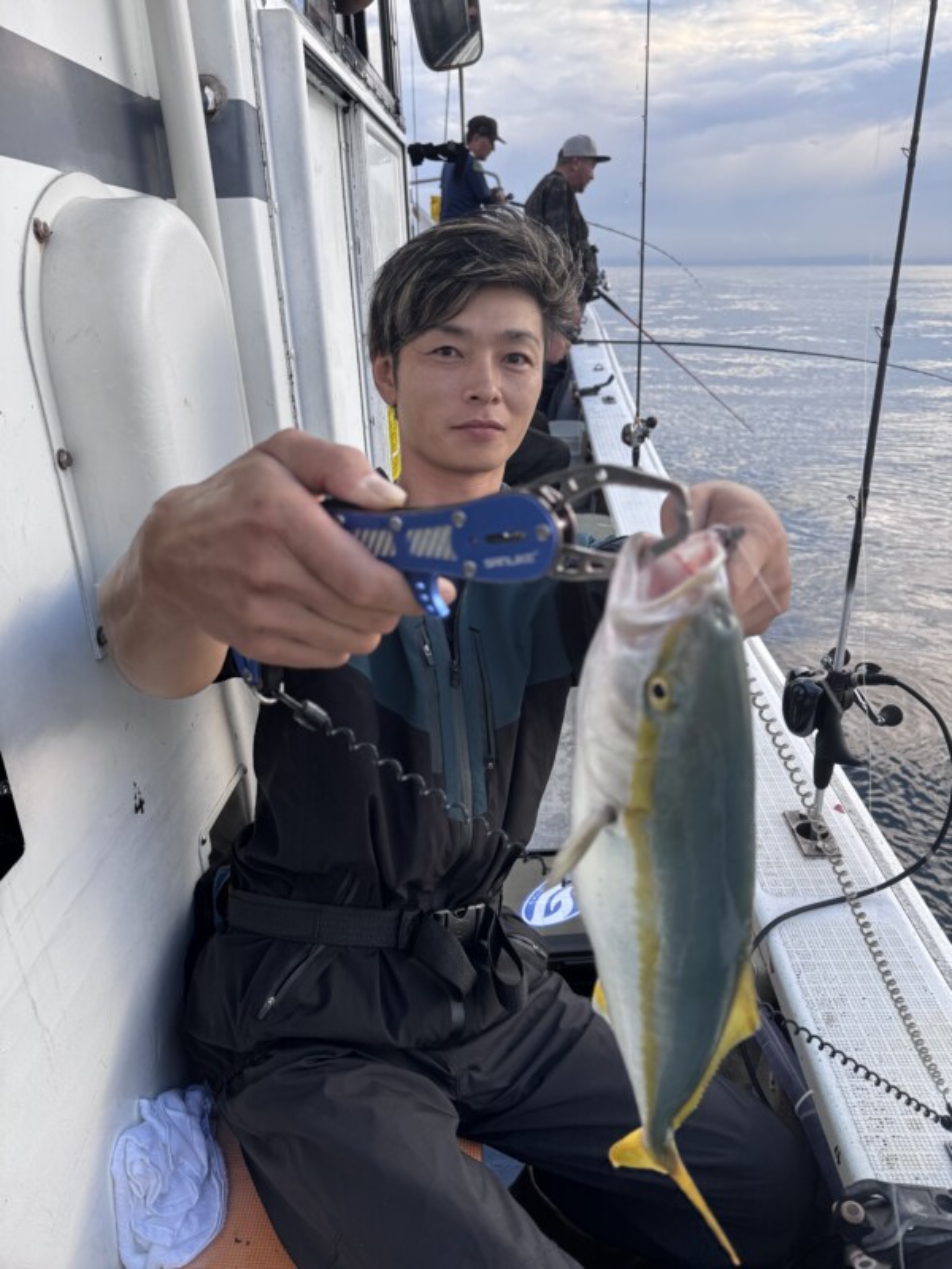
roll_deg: +0.2
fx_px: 880
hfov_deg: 56.8
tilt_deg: -23.1
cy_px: 634
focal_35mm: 24
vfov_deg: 71.6
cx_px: 476
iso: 80
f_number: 1.78
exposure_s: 1/397
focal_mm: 6.76
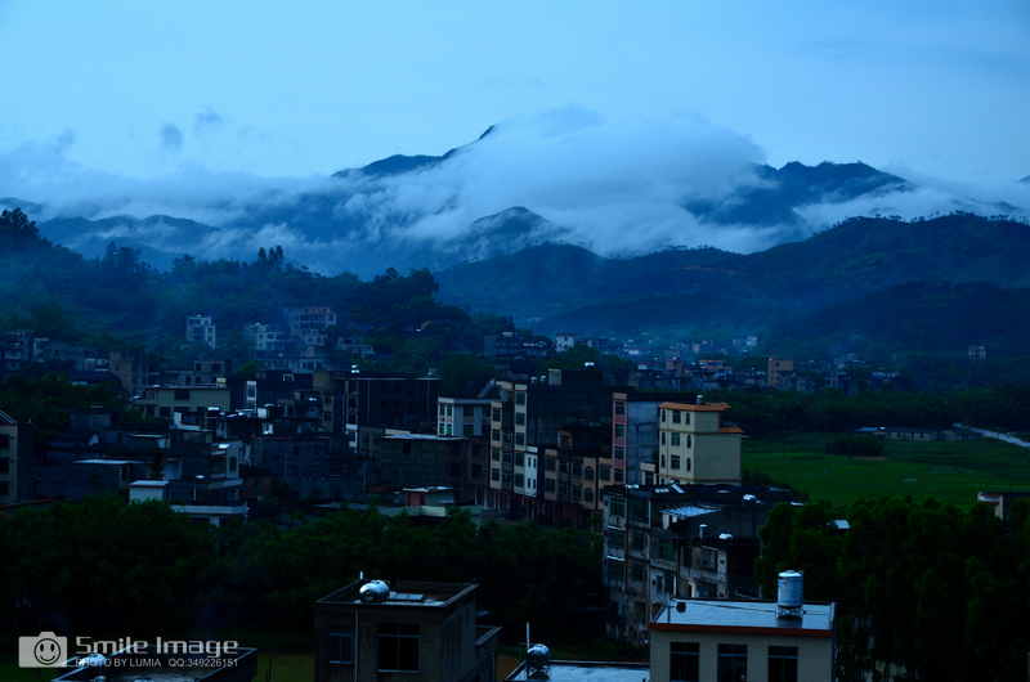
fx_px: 2356
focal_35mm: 82
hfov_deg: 24.7
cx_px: 515
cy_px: 341
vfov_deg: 16.5
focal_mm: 55
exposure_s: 1/125
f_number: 8
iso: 100
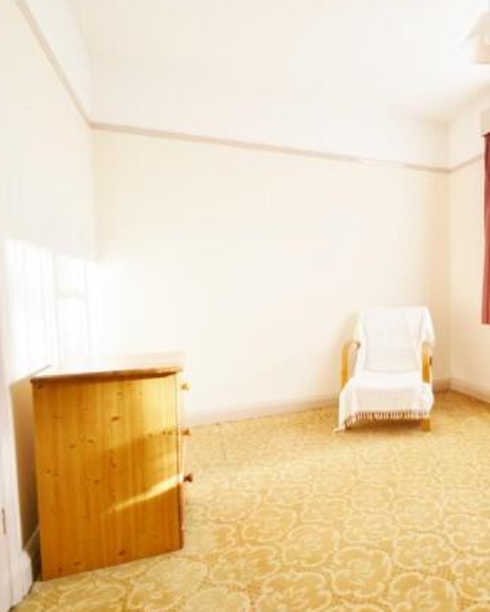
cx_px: 409
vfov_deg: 66.0
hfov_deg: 50.7
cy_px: 301
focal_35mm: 26
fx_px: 471
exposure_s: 1/125
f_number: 8
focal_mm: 12
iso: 280
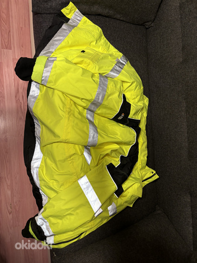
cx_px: 98
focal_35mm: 26
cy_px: 132
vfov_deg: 67.3
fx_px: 197
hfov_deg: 53.1
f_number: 1.6
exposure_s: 1/50
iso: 250
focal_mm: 5.96
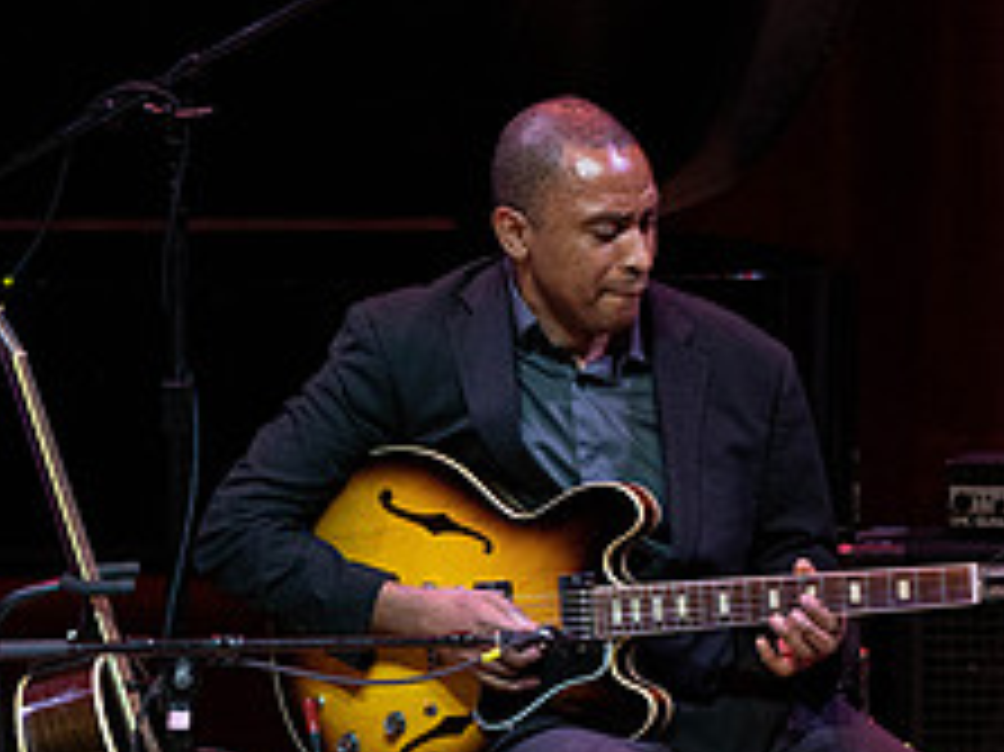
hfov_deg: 1.9
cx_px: 395
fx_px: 29713
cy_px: 520
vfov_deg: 1.4
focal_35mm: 1025
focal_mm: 400
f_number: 8
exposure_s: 1/320
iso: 4000
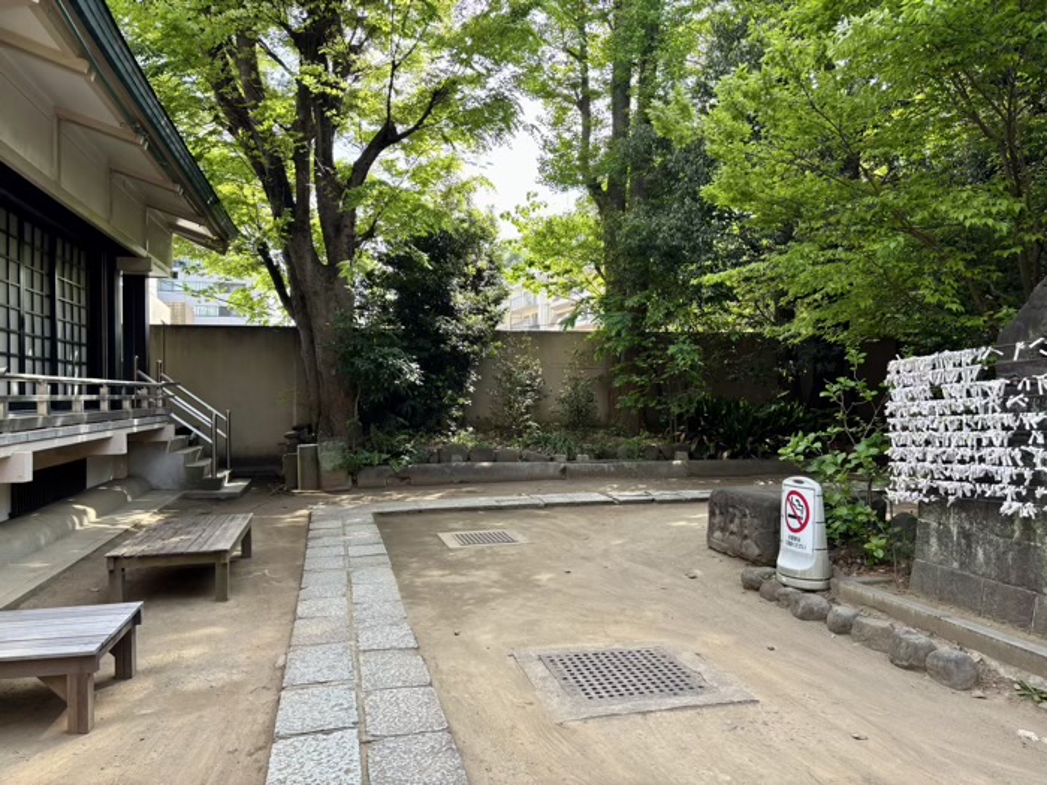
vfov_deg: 53.1
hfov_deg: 67.3
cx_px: 524
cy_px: 392
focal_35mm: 26
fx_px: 786
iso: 40
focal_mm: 5.96
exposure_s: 1/266
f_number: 1.6
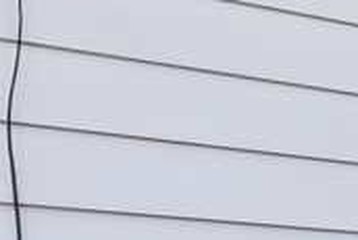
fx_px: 1602
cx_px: 728
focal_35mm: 161
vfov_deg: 8.3
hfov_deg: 11.4
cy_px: 401
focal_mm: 4.3
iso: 50
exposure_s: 1/383
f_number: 1.7
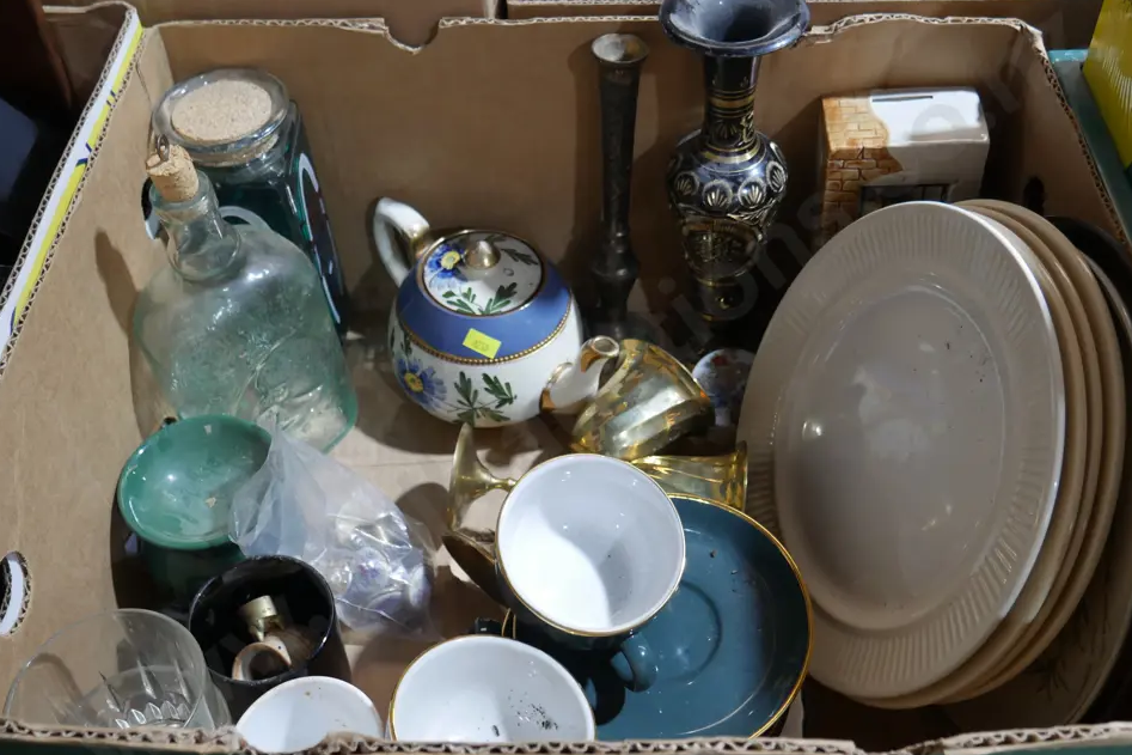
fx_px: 1132
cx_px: 586
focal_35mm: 36
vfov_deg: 36.9
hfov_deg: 53.1
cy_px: 398
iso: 640
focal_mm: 16
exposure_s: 1/60
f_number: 3.6
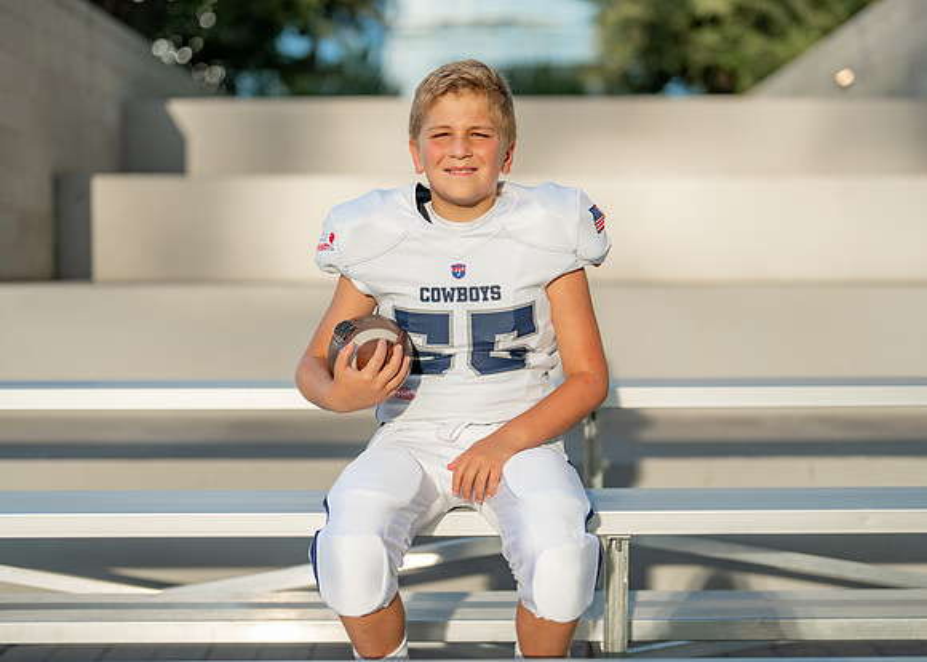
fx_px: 1523
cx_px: 488
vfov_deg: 24.5
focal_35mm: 58
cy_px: 354
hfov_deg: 33.9
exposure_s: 1/4000
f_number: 1.2
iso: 100
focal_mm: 50
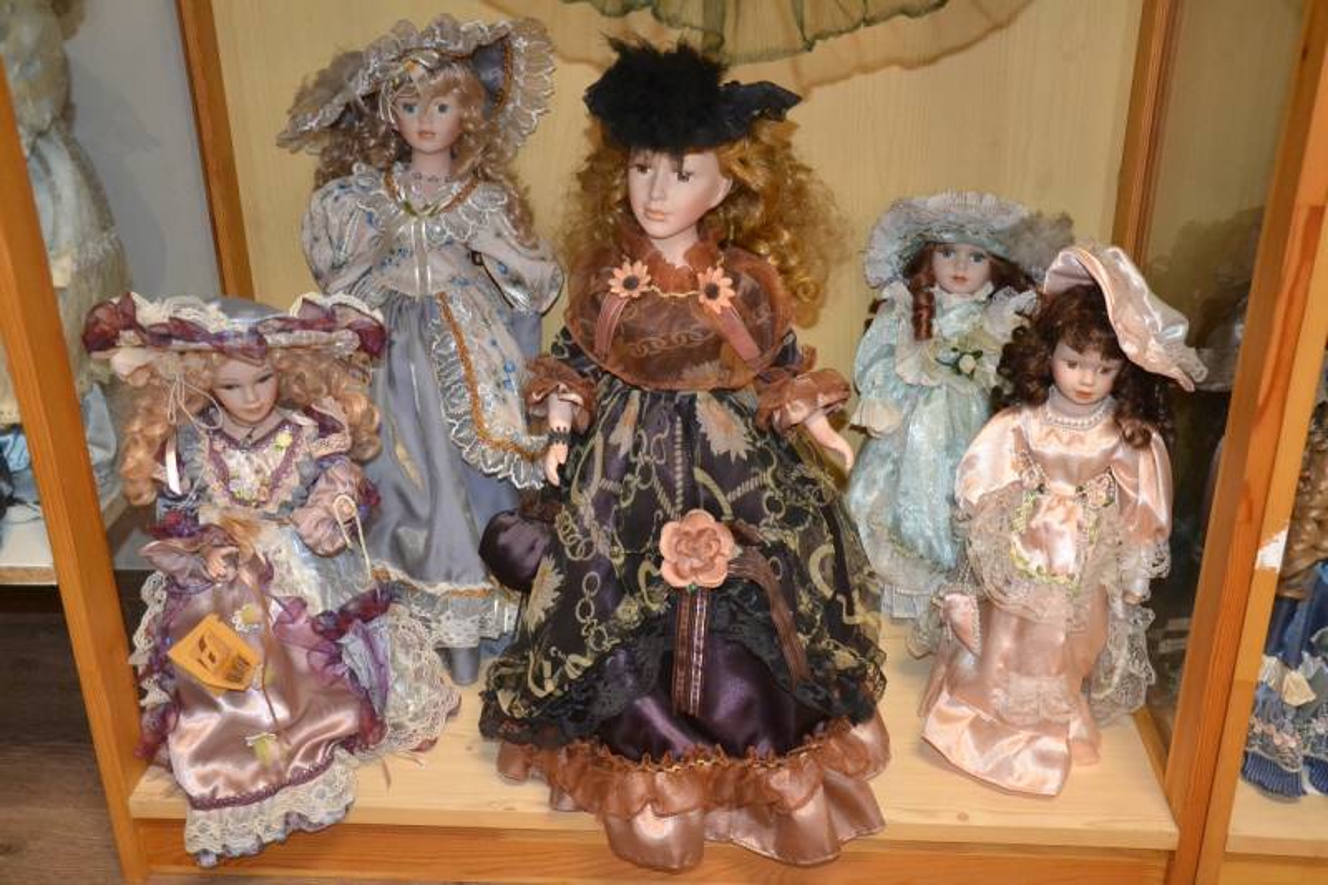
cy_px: 442
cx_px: 664
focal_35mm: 38
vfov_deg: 35.5
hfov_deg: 51.3
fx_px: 1383
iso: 2800
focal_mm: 25
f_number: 4
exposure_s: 1/60
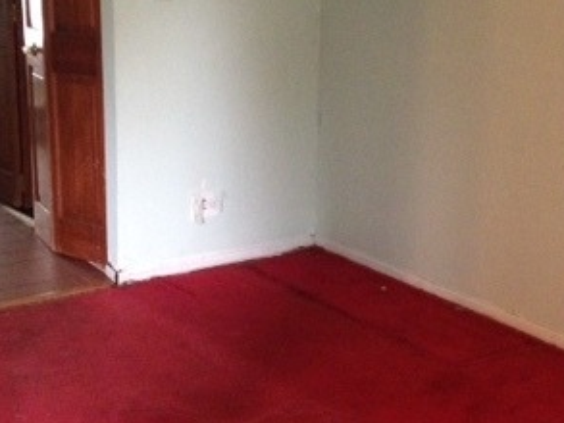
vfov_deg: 20.5
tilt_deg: -15.9
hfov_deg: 26.9
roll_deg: -0.1
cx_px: 212
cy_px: 212
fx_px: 1174
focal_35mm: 72
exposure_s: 1/17
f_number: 2.4
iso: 400
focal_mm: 4.12
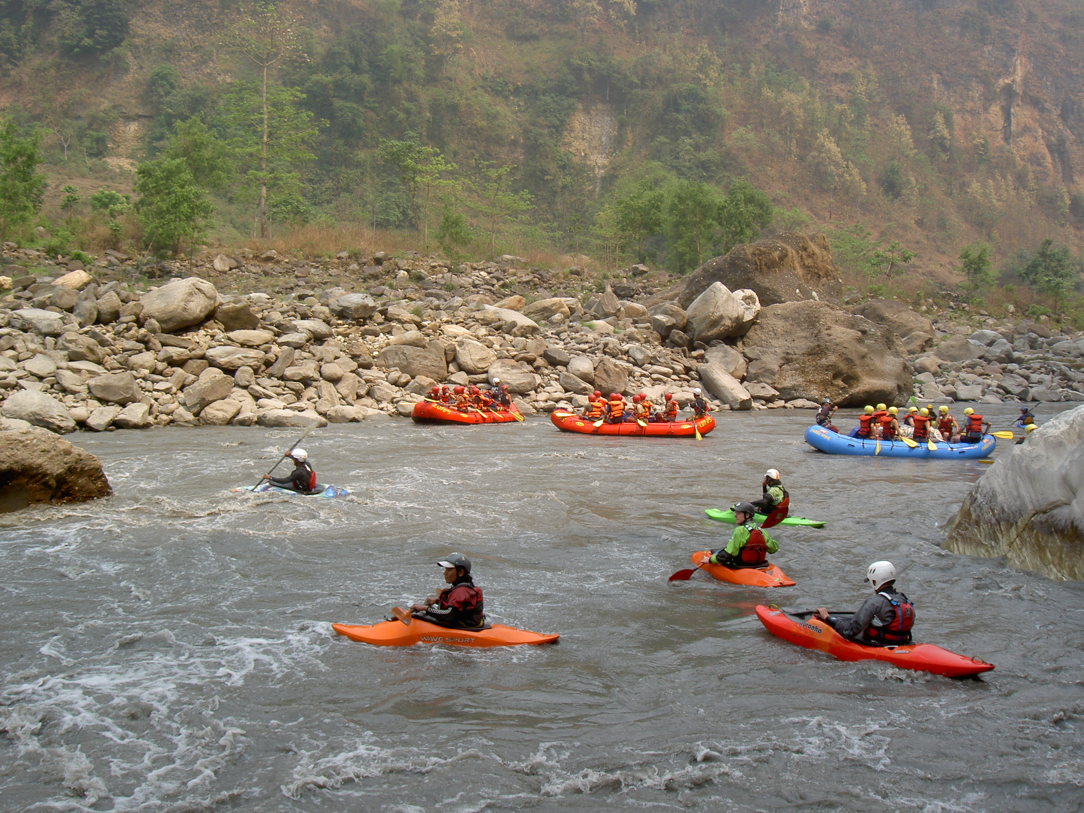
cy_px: 406
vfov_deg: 36.8
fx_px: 1221
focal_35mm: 39
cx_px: 542
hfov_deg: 47.9
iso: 50
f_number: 4.7
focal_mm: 8
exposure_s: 1/160
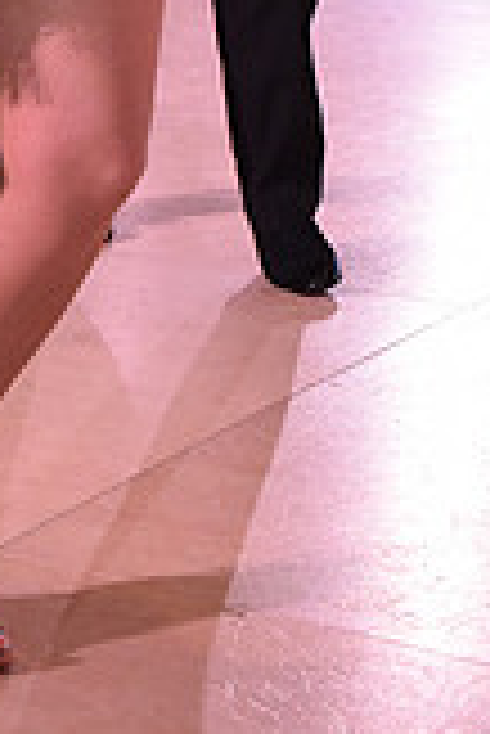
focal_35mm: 164
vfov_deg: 12.0
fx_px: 3341
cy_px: -356
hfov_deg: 8.4
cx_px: 119
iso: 2500
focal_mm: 46
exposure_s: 1/320
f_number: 7.1
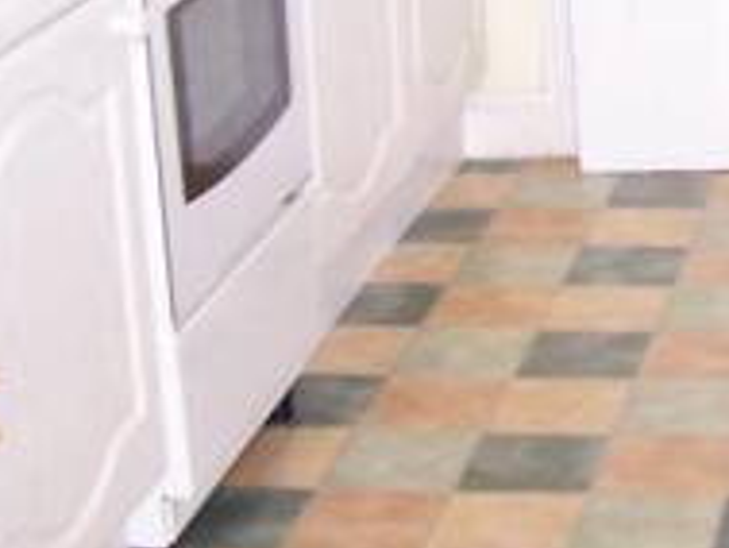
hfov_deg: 16.7
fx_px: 2339
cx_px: 966
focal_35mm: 111
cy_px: -183
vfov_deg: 12.9
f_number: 3
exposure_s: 1/60
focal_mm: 6
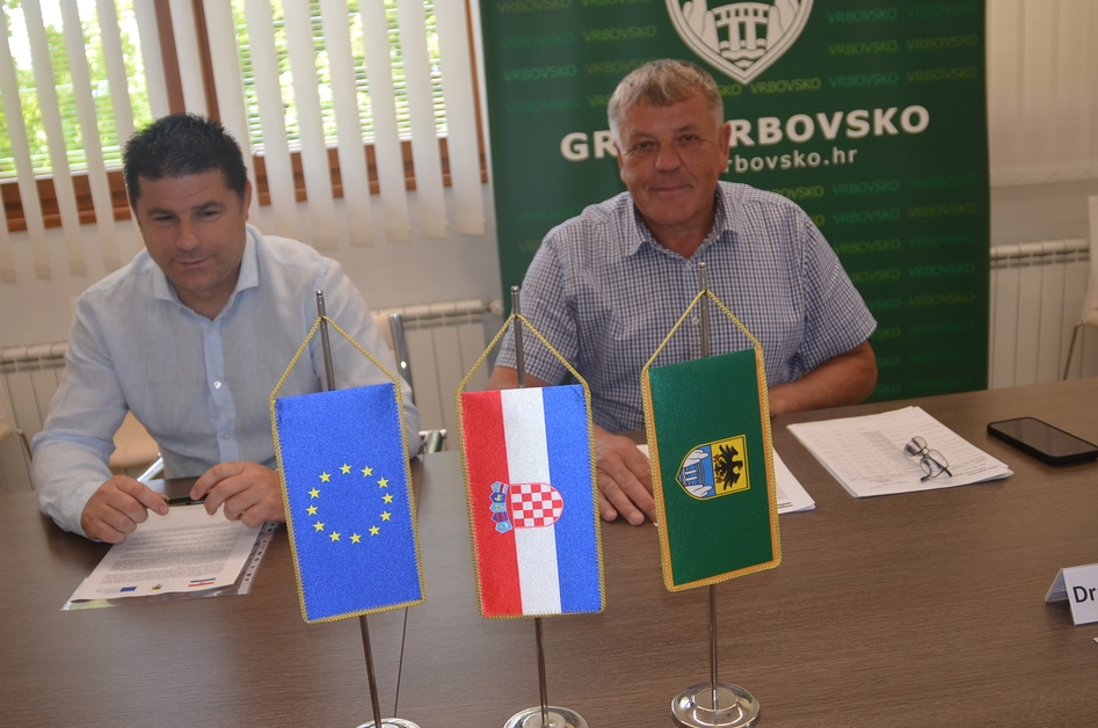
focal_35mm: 38
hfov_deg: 50.8
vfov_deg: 34.9
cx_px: 531
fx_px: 1157
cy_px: 347
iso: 200
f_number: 2.8
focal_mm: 20
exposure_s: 1/200
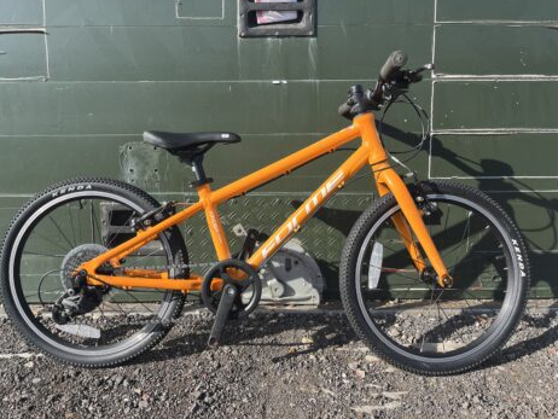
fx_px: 435
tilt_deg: -7.0
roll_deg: +2.5
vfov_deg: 51.4
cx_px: 269
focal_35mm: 27
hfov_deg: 65.3
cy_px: 204
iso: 50
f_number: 1.6
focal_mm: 5.1
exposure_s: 1/1279
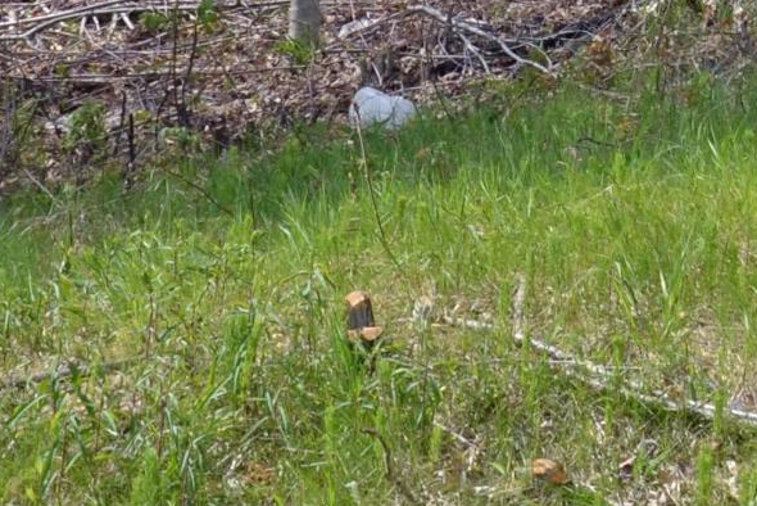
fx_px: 4481
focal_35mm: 213
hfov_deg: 9.2
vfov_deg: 6.2
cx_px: 1402
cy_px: -742
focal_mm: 28
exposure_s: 1/250
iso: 140
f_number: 8
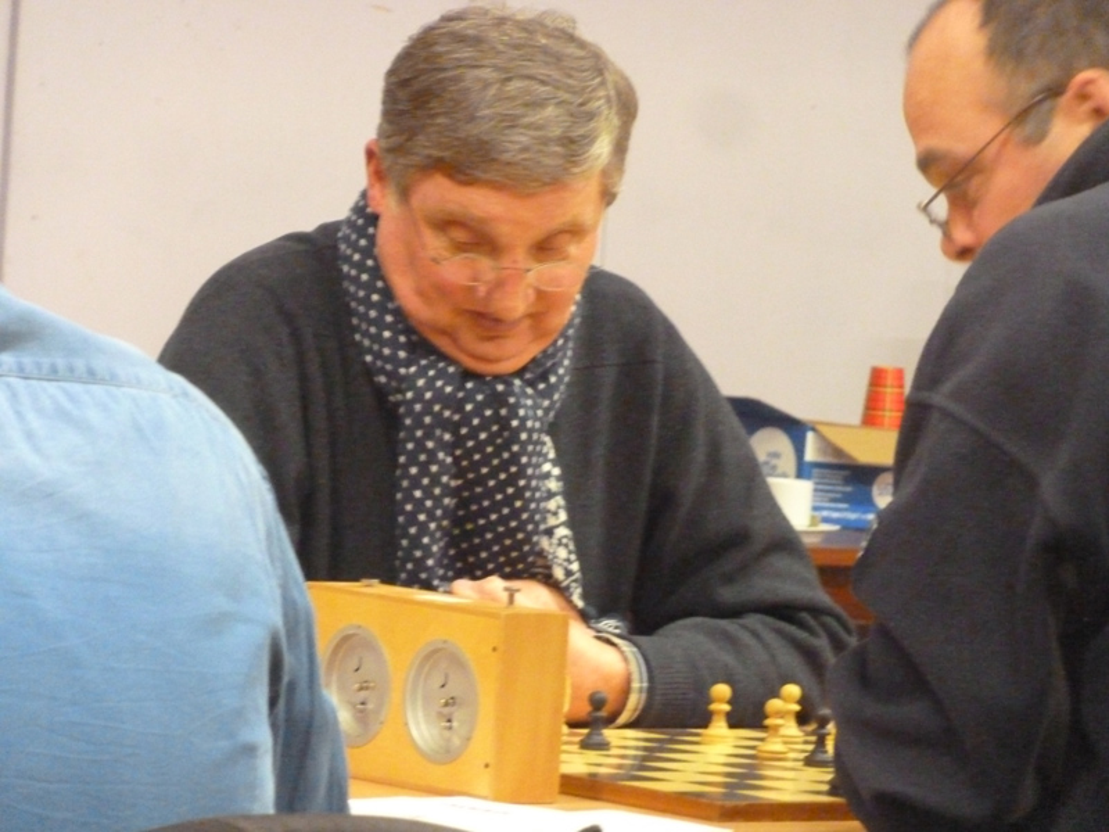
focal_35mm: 225
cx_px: 554
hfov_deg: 8.8
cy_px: 416
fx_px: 7208
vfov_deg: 6.6
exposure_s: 1/15
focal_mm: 37
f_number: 4.6
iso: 1600
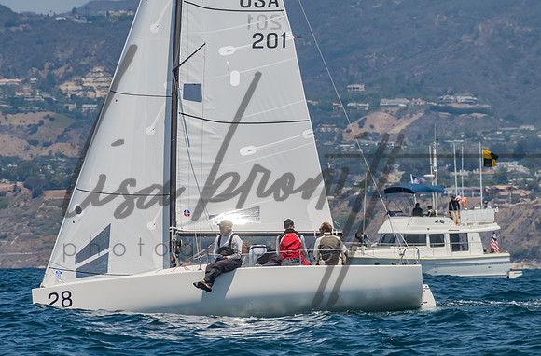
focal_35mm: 500
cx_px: 298
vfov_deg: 2.7
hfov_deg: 4.1
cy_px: 197
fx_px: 7475
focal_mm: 300
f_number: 14
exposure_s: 1/1000
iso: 640
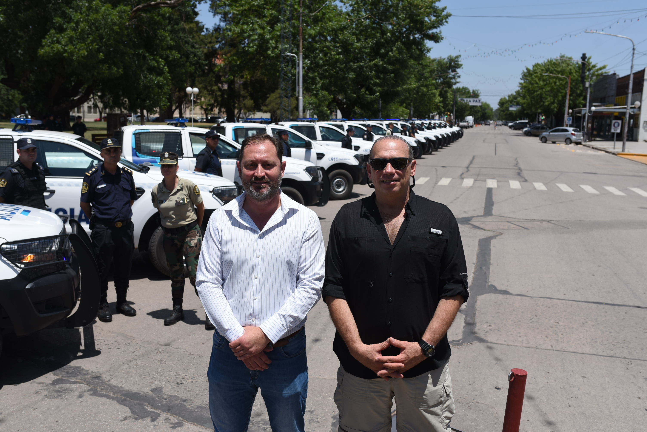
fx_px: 629
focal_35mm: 35
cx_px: 324
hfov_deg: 54.4
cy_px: 216
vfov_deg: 37.9
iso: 200
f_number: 6.3
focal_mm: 35
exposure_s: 1/1600
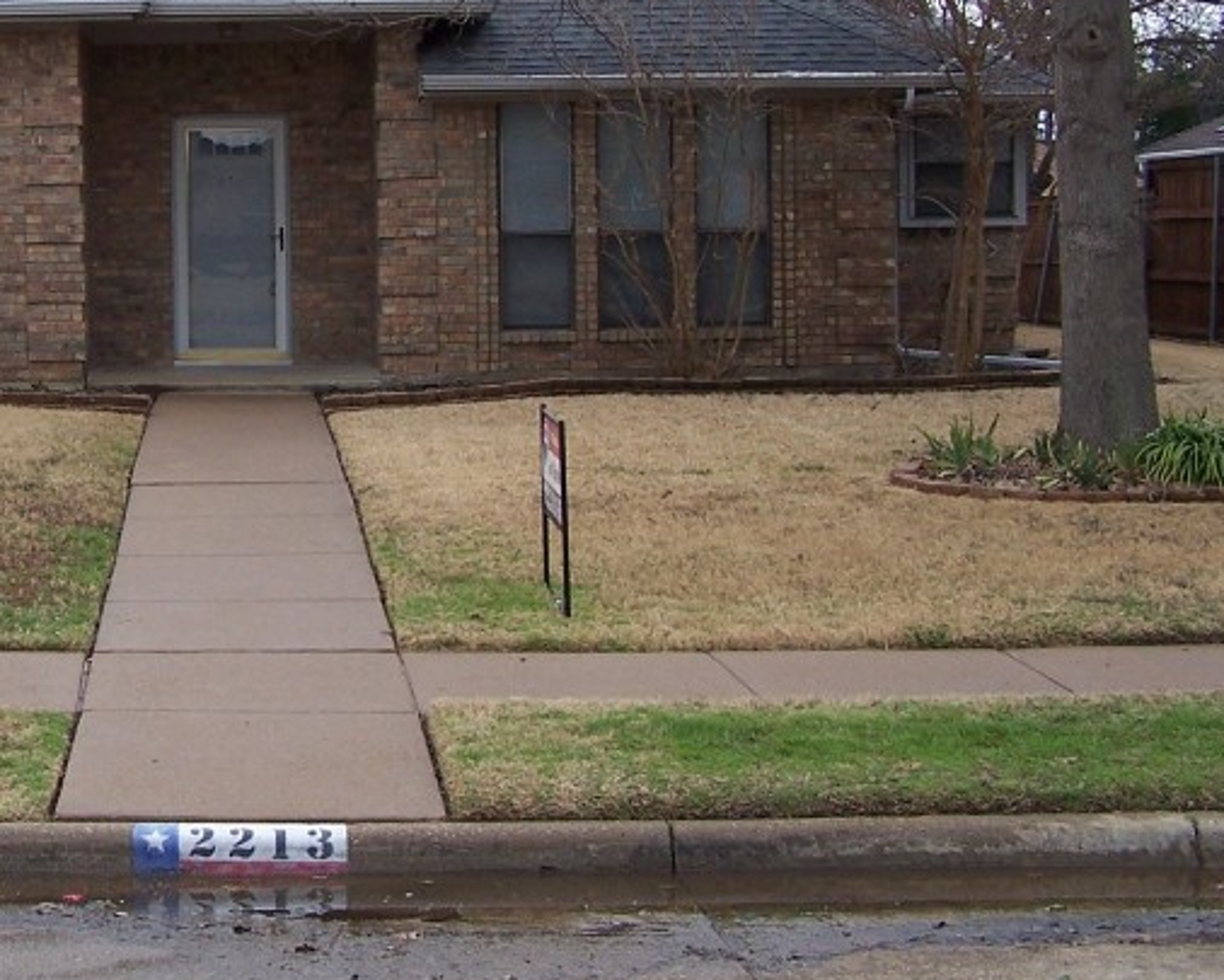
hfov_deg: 24.7
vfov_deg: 20.2
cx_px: 135
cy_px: 198
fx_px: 2717
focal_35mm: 75
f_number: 2.8
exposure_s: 1/350
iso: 80
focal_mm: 6.3
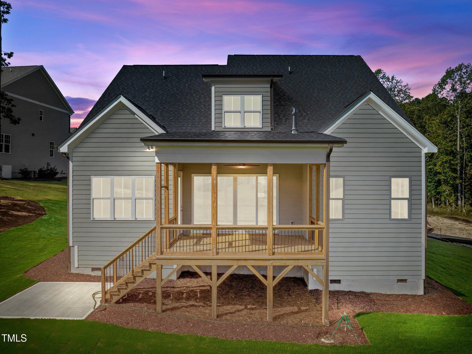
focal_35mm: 24
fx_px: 327
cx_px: 236
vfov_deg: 56.8
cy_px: 177
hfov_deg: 71.6
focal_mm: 12.29
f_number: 2.8
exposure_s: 1/500
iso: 150
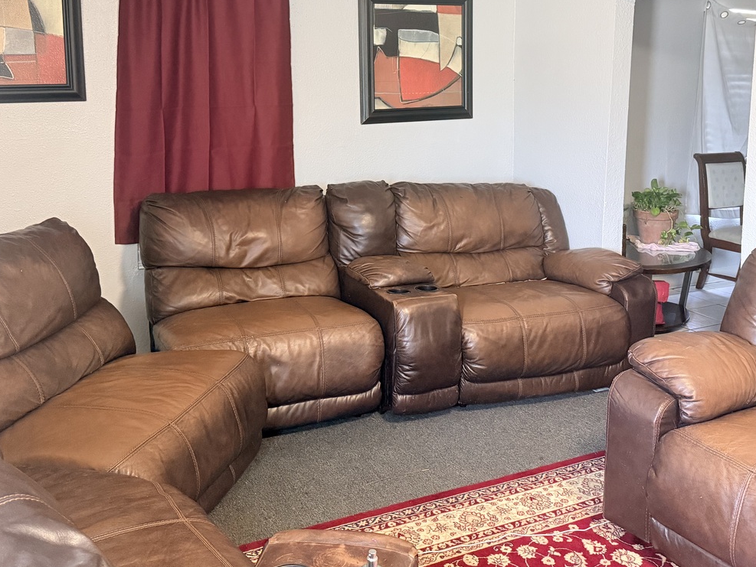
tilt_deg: -6.9
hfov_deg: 52.6
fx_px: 765
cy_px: 159
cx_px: 375
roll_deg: -0.4
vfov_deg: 39.9
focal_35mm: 35
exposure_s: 1/60
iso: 640
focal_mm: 6.76
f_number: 1.78
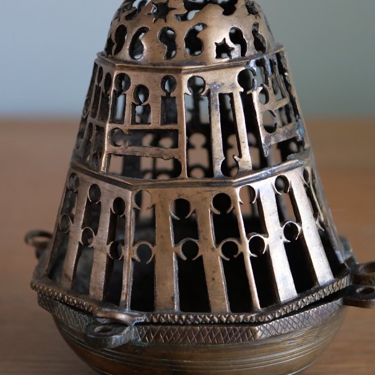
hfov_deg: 16.6
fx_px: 1287
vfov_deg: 16.6
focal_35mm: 105
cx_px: 201
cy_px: 170
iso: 500
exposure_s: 1/60
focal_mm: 30
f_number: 2.8
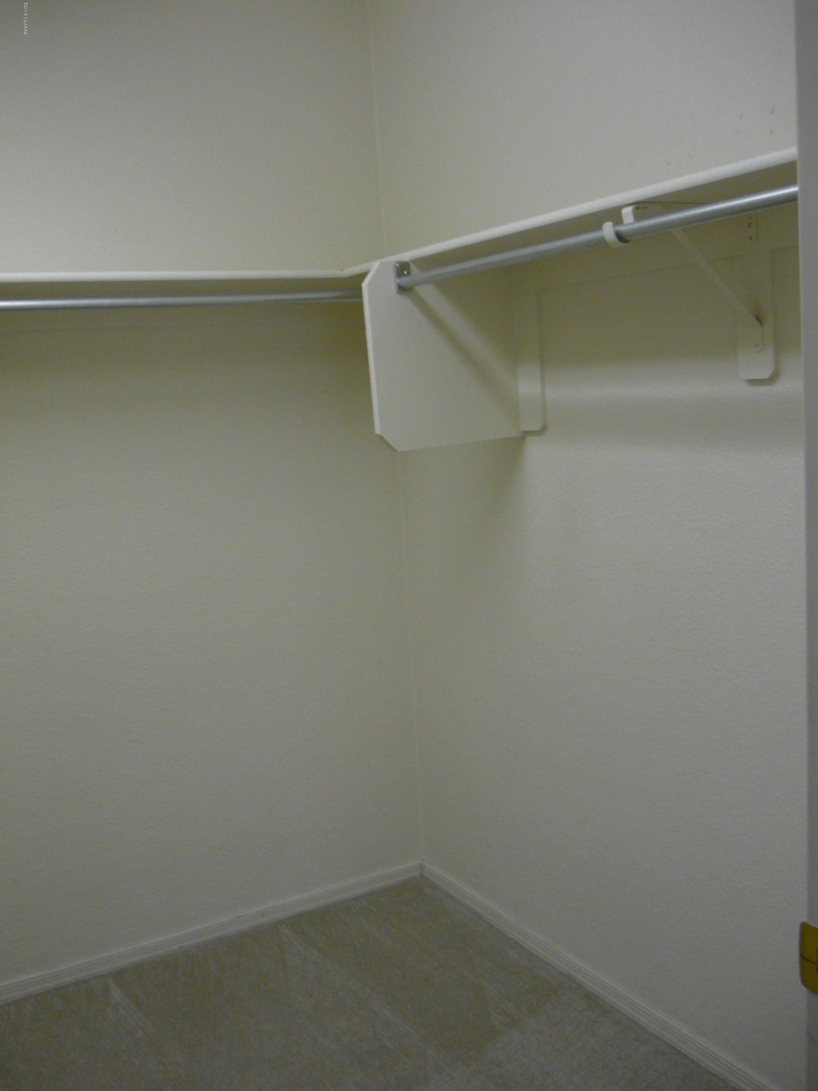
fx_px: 1040
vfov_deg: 55.4
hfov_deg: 42.9
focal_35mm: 33
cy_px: 546
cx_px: 409
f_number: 2.8
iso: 160
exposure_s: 1/30
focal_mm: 5.5
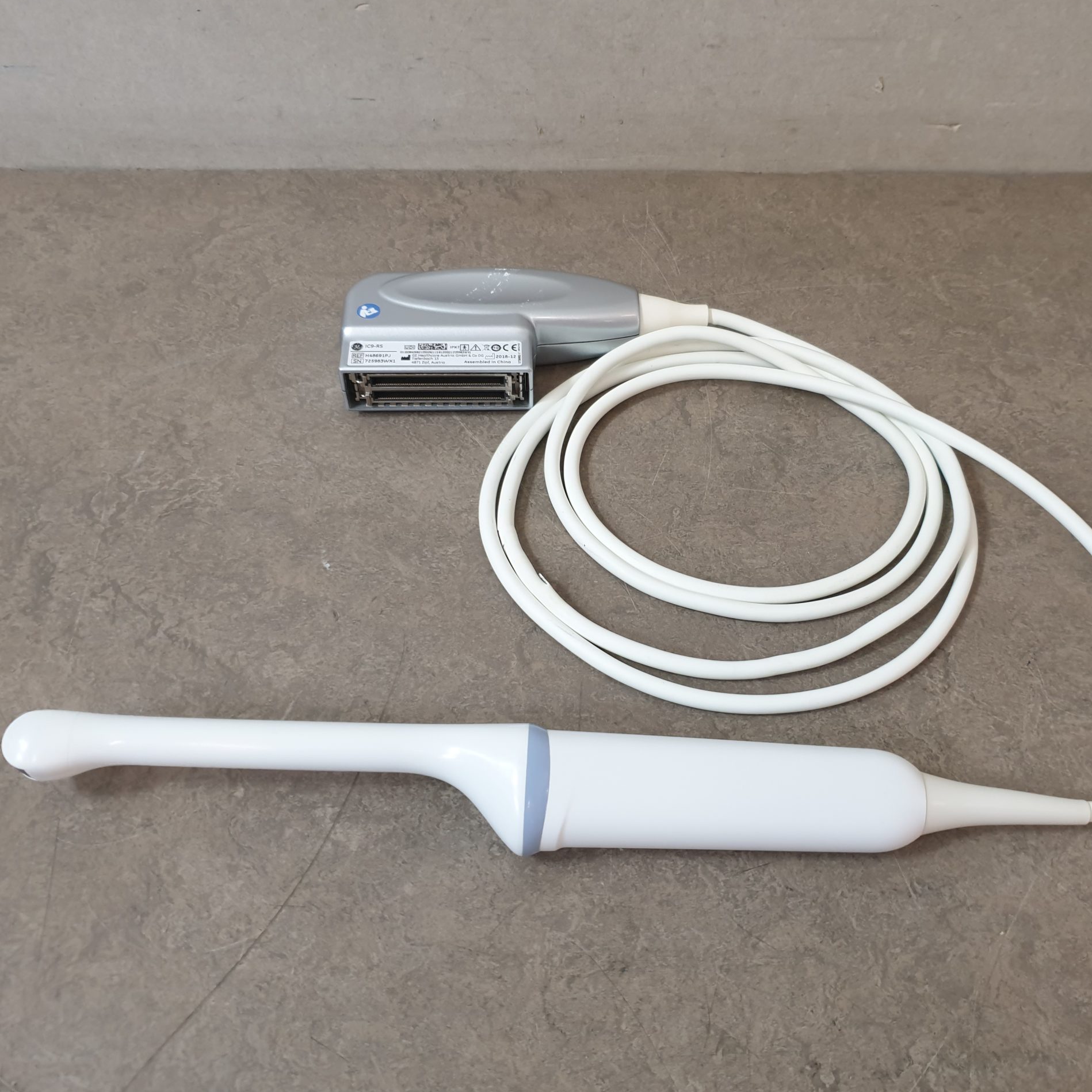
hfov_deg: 52.5
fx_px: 1106
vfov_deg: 52.5
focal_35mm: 31
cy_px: 545
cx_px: 598
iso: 100
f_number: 1.5
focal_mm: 4.3
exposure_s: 1/50
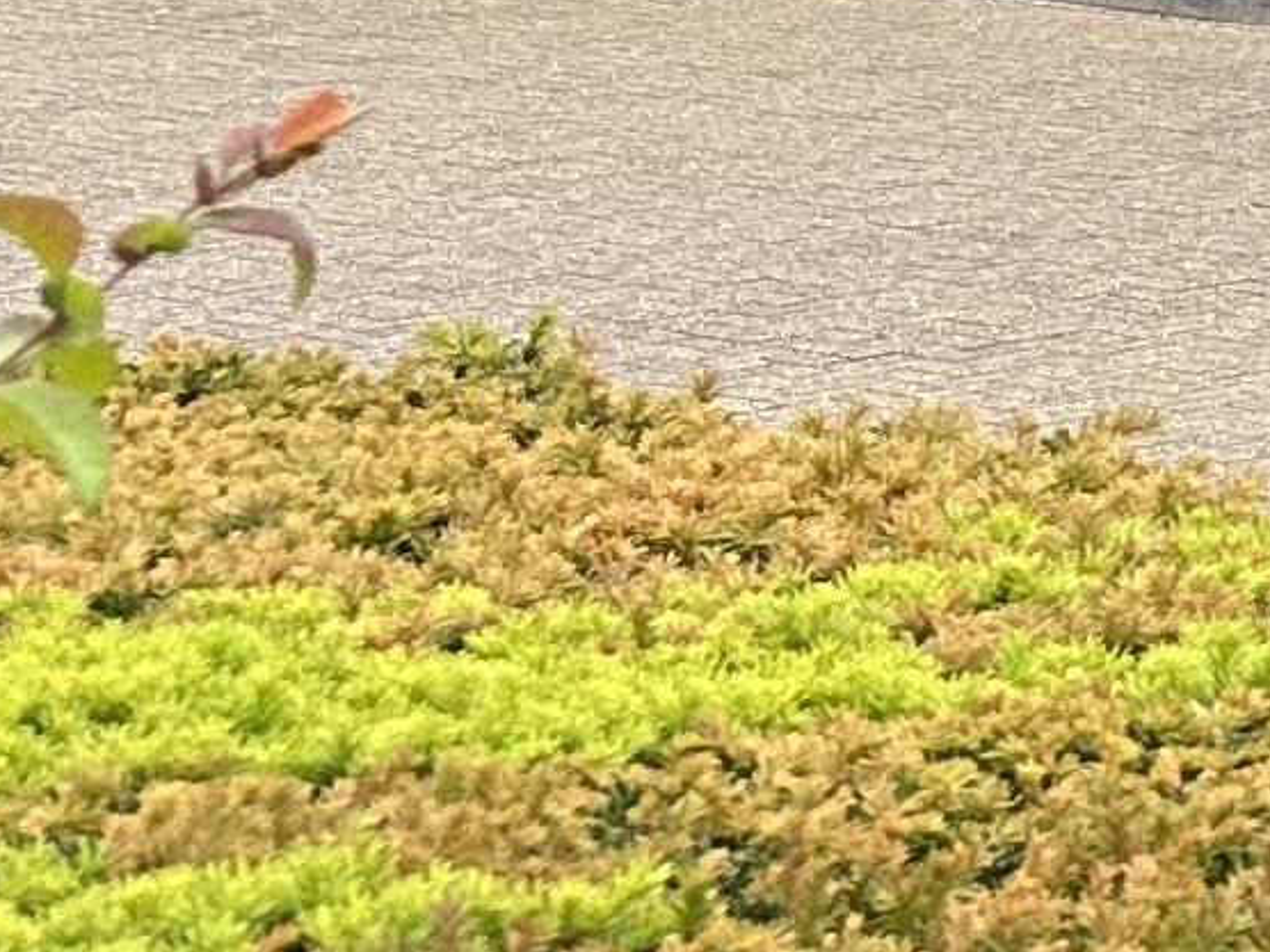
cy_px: -1621
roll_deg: -0.8
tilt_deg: +8.1
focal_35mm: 174
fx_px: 6384
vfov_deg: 7.7
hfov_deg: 9.1
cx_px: 3847
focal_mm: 6.86
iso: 80
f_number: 1.78
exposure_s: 1/450
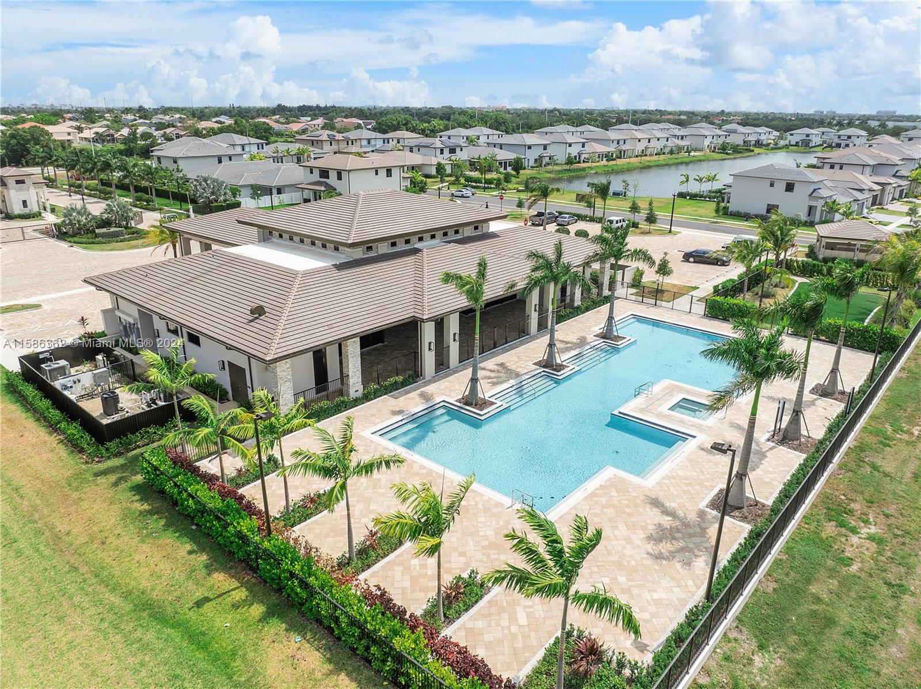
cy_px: 344
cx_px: 460
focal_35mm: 24
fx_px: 638
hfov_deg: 71.6
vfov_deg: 56.7
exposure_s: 1/2500
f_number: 2.8
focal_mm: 12.29
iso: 100
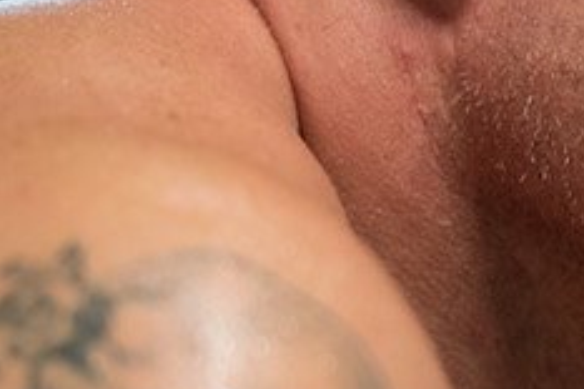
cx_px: 509
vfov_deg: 2.7
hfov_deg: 4.0
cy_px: 154
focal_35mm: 515
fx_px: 8348
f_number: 2.8
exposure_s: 1/400
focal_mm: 200
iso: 4000
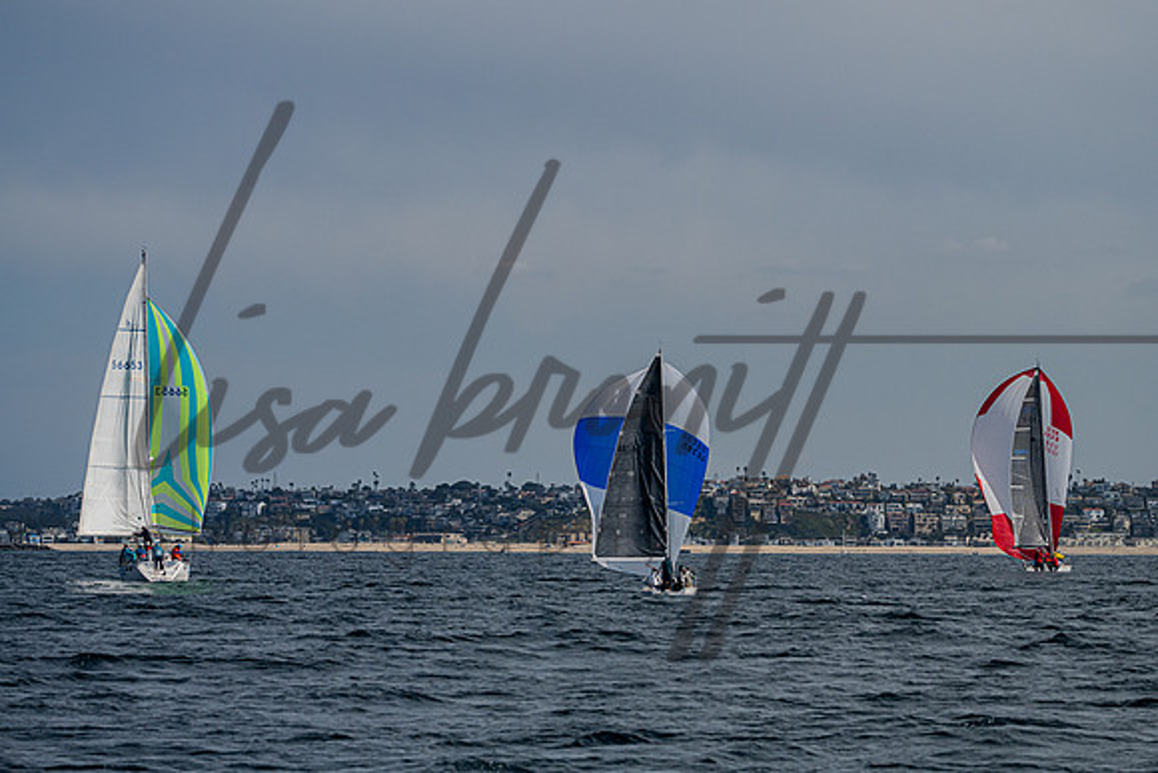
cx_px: 636
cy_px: 335
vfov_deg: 8.7
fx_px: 5058
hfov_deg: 13.1
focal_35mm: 157
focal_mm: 135
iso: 320
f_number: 6.3
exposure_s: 1/5000
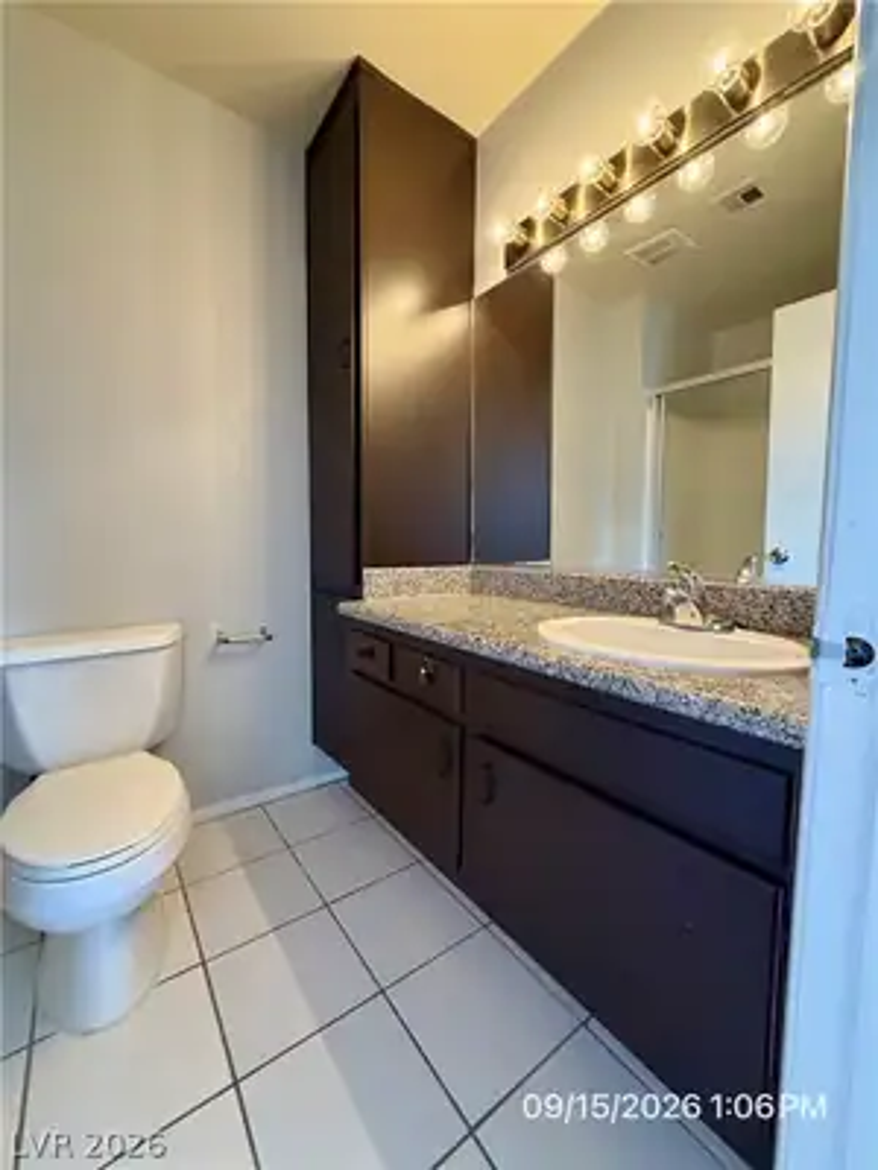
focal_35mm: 14
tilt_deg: -3.1
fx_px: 473
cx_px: 439
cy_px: 585
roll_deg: -0.1
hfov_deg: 85.7
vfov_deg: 102.1
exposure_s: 1/60
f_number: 2.2
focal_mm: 2.22
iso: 250
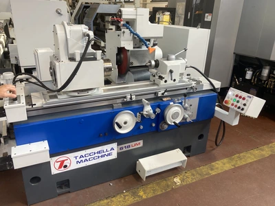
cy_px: 103
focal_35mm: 28
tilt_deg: -21.8
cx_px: 138
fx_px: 222
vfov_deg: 49.7
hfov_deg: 63.4
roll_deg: -1.4
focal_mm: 3.99
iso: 50
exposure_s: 1/50
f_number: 1.8
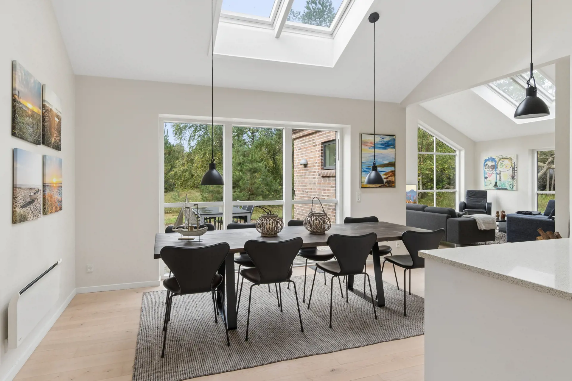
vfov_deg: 63.2
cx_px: 286
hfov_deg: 85.4
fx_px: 310
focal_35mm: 20
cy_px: 190
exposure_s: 1/50
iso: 200
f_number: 8
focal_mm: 13
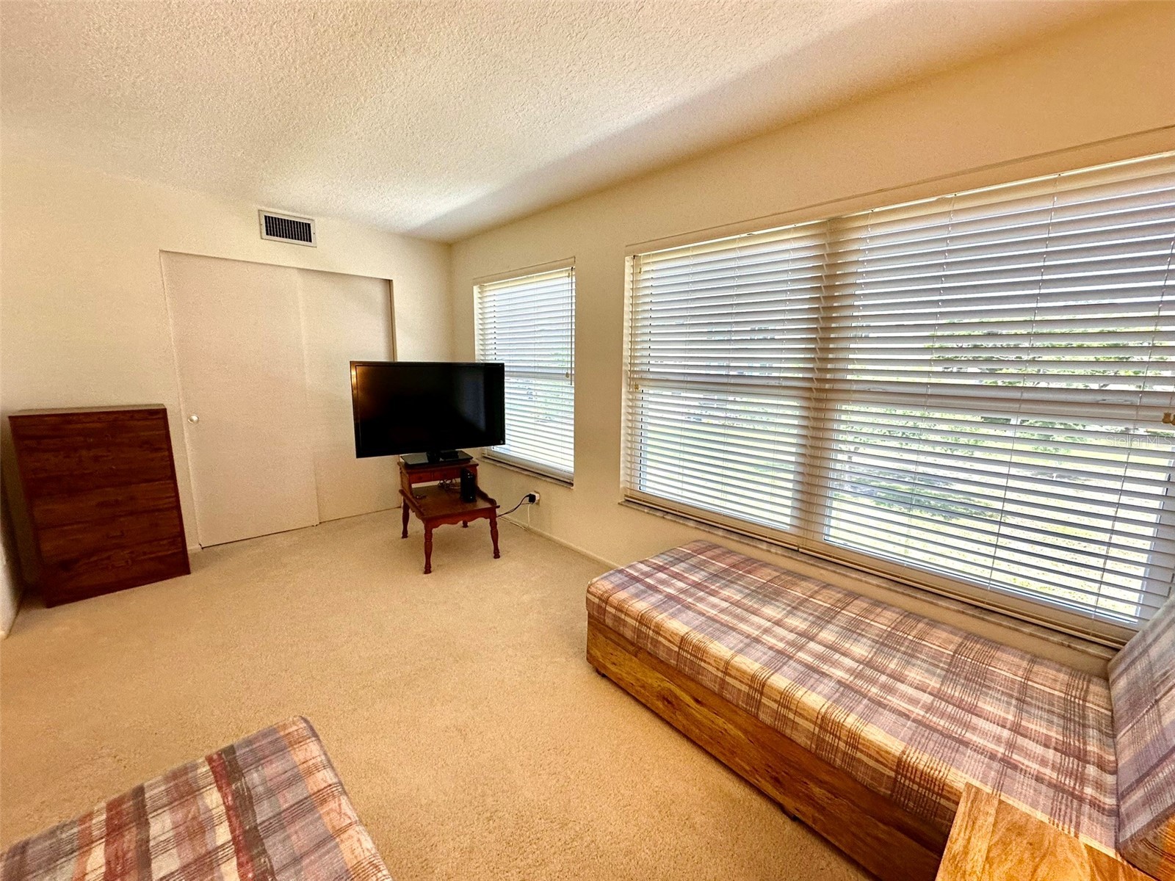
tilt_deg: -9.6
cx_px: 588
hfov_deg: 102.1
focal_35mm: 14
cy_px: 440
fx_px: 475
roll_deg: -1.2
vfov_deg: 85.7
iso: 125
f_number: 2.2
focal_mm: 2.22
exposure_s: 1/120
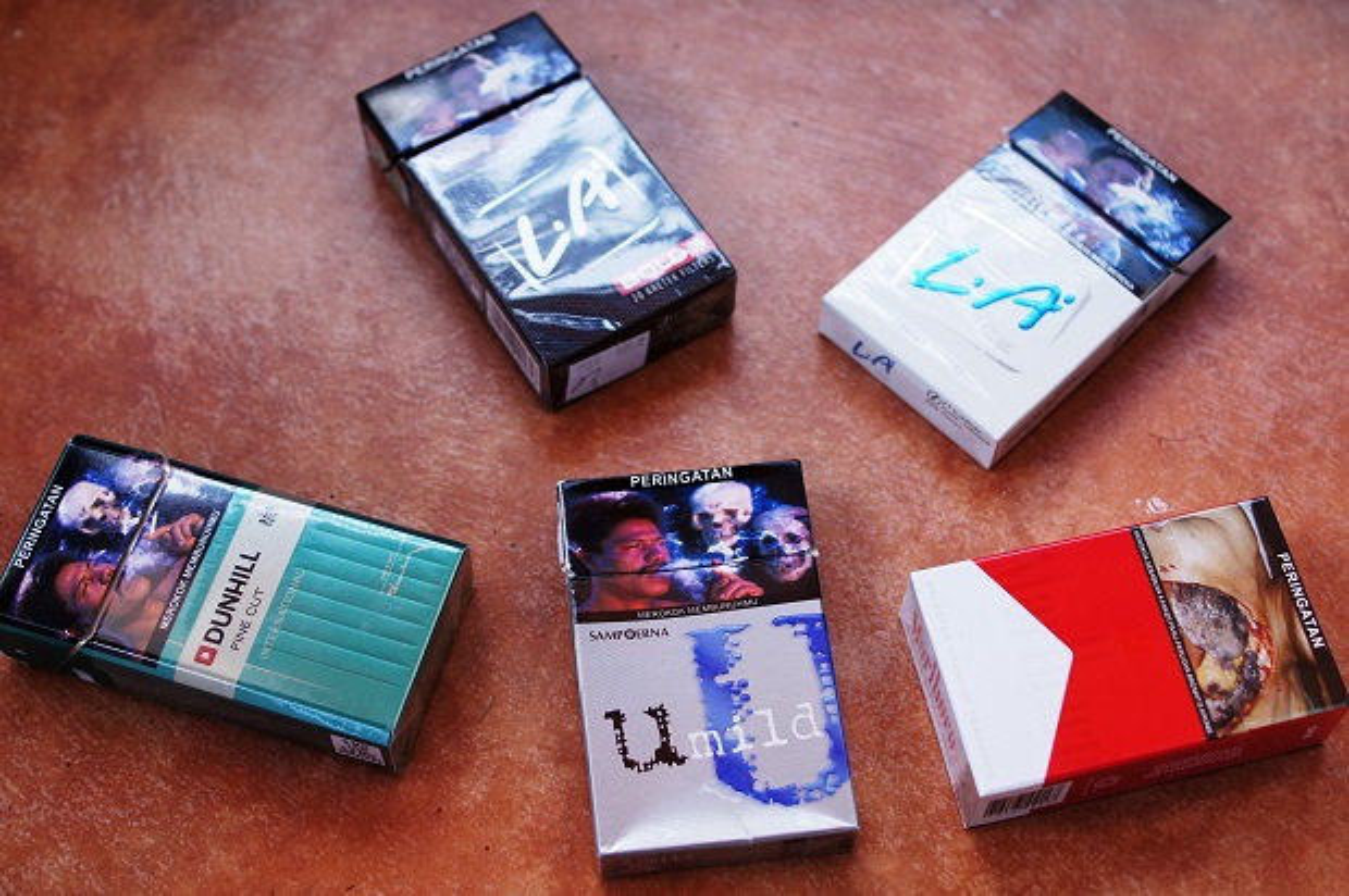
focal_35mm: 52
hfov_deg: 37.9
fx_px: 1965
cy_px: 448
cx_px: 674
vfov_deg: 25.7
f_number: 3.2
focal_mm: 35
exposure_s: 1/160
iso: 100
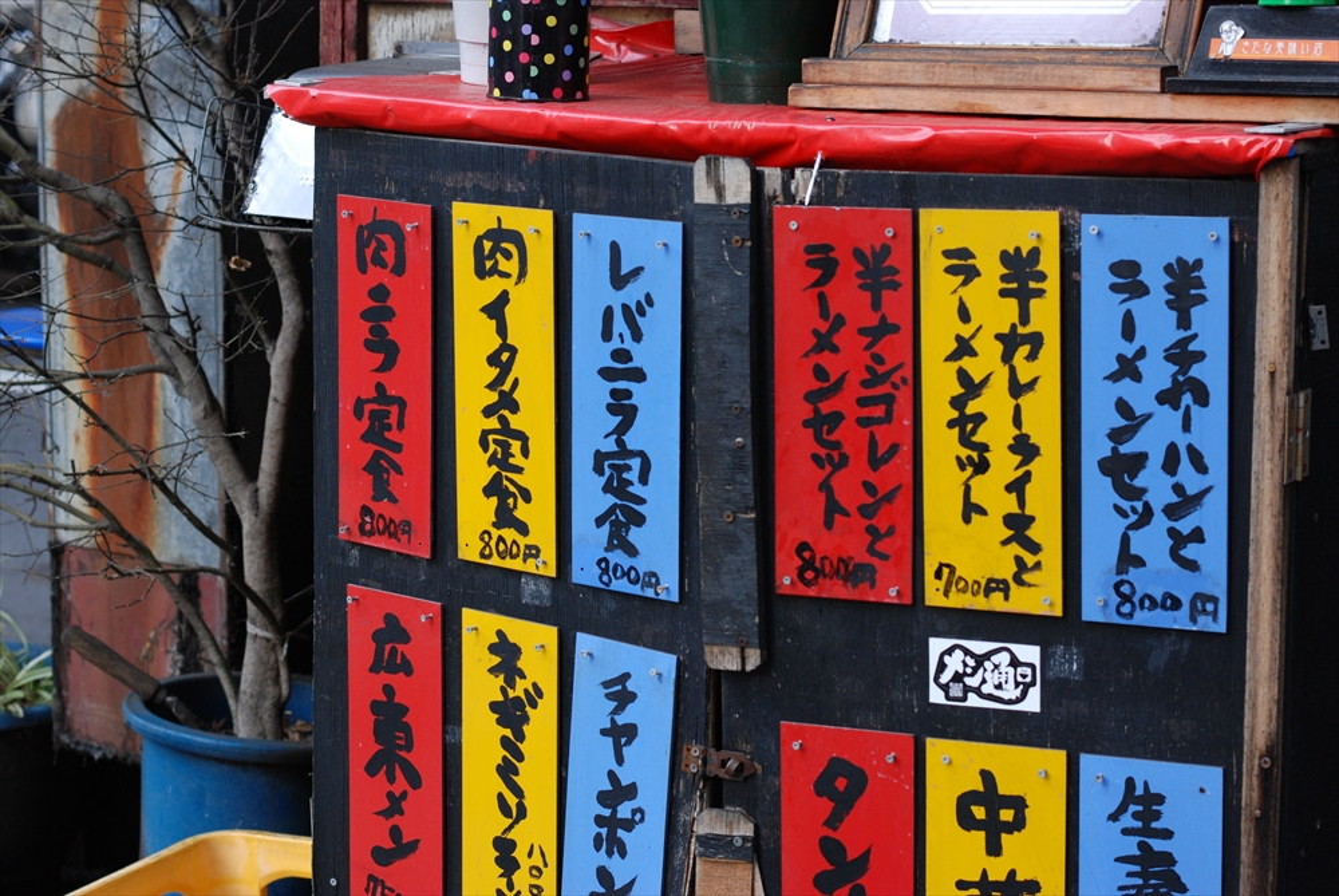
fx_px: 2792
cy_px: 448
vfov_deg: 18.2
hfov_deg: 27.0
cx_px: 670
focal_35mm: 75
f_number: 5.6
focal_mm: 50
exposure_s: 1/320
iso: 400
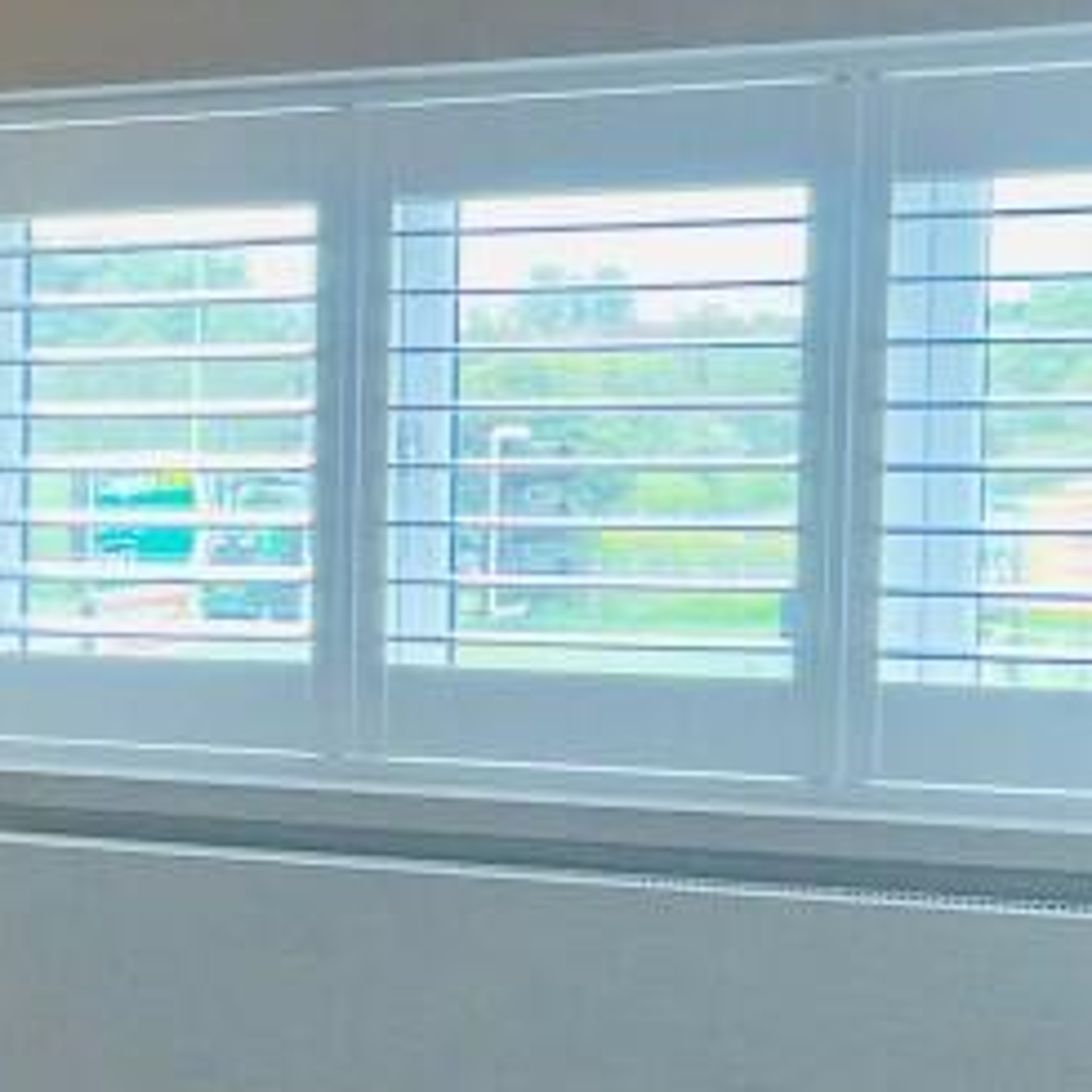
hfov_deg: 15.9
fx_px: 3426
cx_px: -753
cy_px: 700
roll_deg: +0.7
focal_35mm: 96
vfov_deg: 18.1
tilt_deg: -5.3
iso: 80
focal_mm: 5.7
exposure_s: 1/100
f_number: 1.5
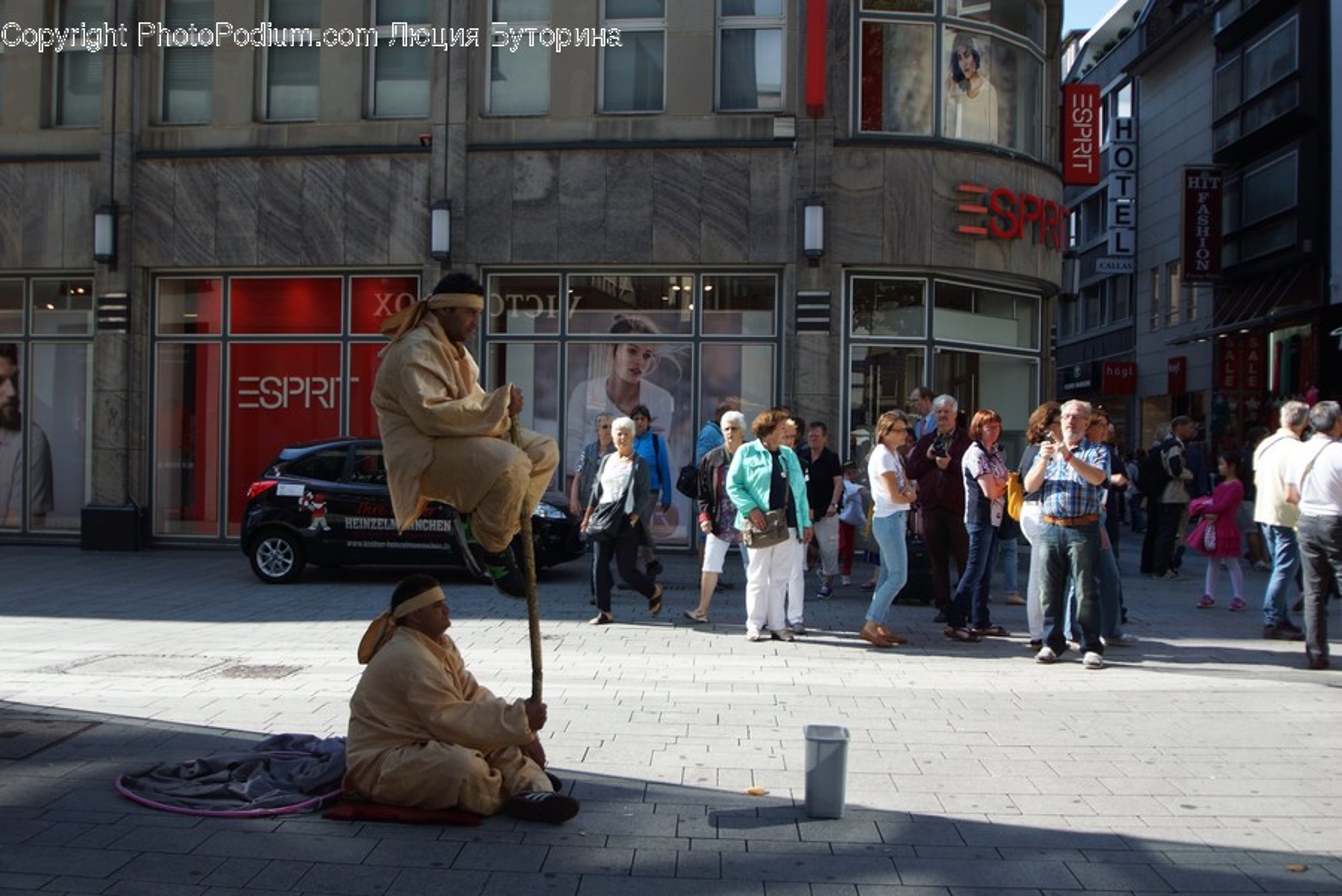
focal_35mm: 36
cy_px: 448
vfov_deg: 36.9
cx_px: 671
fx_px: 1343
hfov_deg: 53.1
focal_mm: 24
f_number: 4.5
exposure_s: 1/100
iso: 100
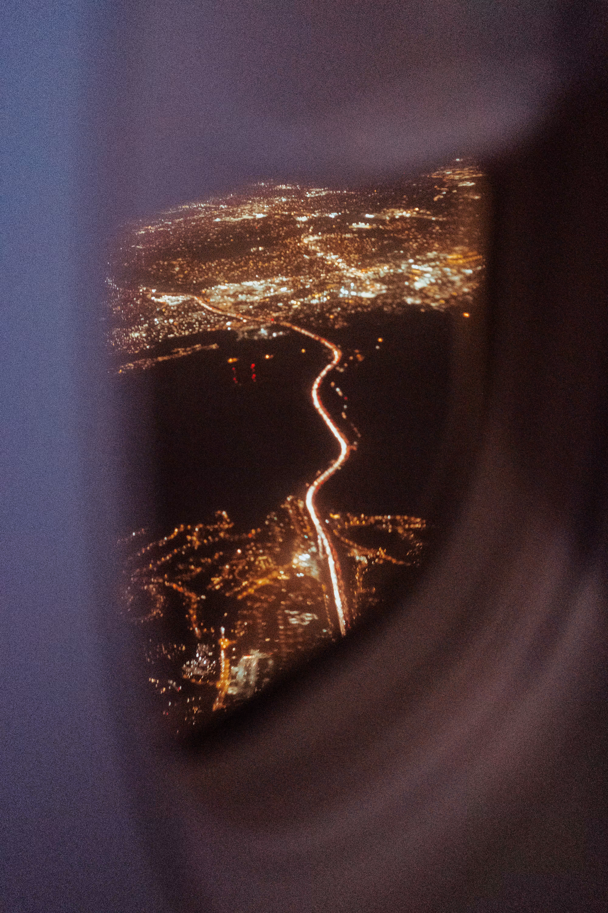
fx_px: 1343
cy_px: 456
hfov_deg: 25.5
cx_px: 304
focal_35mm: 53
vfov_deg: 37.5
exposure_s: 1/50
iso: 25600
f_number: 2
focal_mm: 35
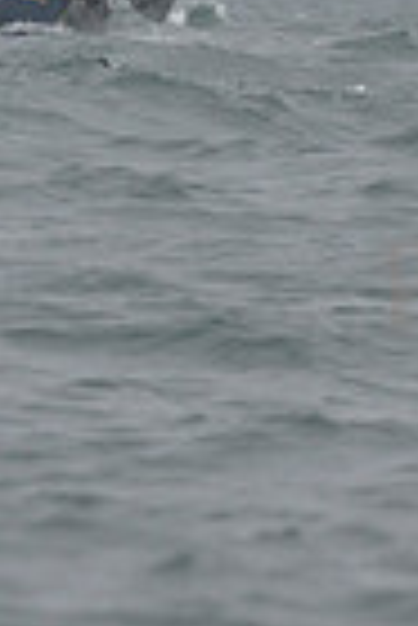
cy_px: -410
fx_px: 18067
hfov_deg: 1.3
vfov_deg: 2.0
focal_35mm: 1040
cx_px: 146
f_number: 8
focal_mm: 250
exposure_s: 1/800
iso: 400
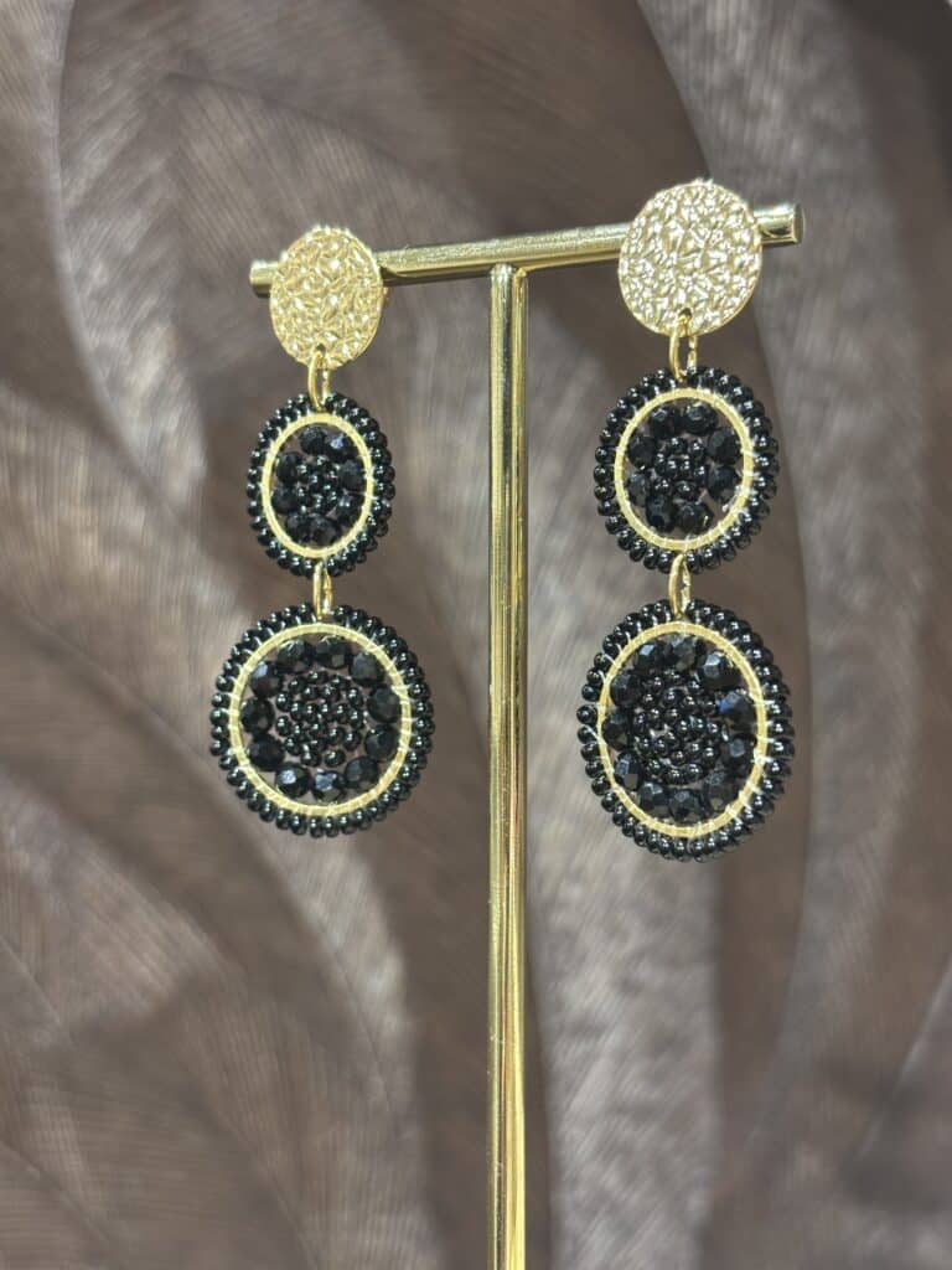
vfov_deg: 36.8
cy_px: 635
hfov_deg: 28.0
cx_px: 476
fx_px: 1907
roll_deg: -0.6
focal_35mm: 52
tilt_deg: -1.0
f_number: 1.6
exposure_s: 1/50
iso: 80
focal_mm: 5.96
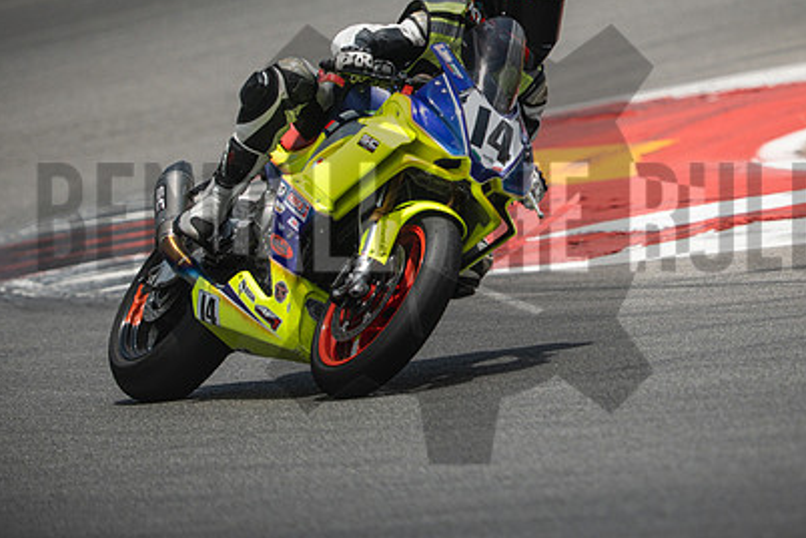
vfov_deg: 2.3
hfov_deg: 3.4
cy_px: 220
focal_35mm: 606
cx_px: 459
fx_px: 13567
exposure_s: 1/4000
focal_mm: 280
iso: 500
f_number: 2.8
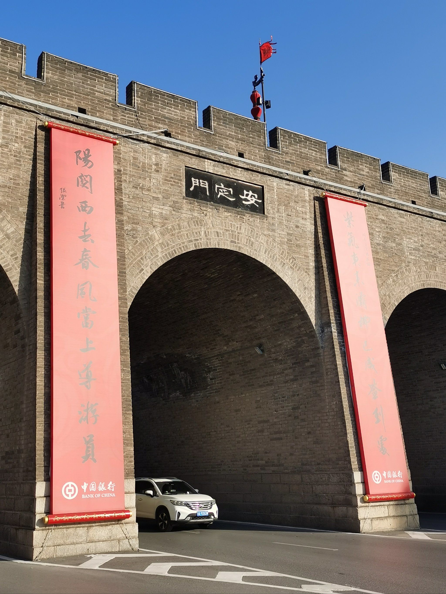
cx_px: 223
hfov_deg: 35.1
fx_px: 704
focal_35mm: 41
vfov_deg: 45.8
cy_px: 297
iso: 50
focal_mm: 5.58
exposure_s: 1/2500
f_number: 1.8
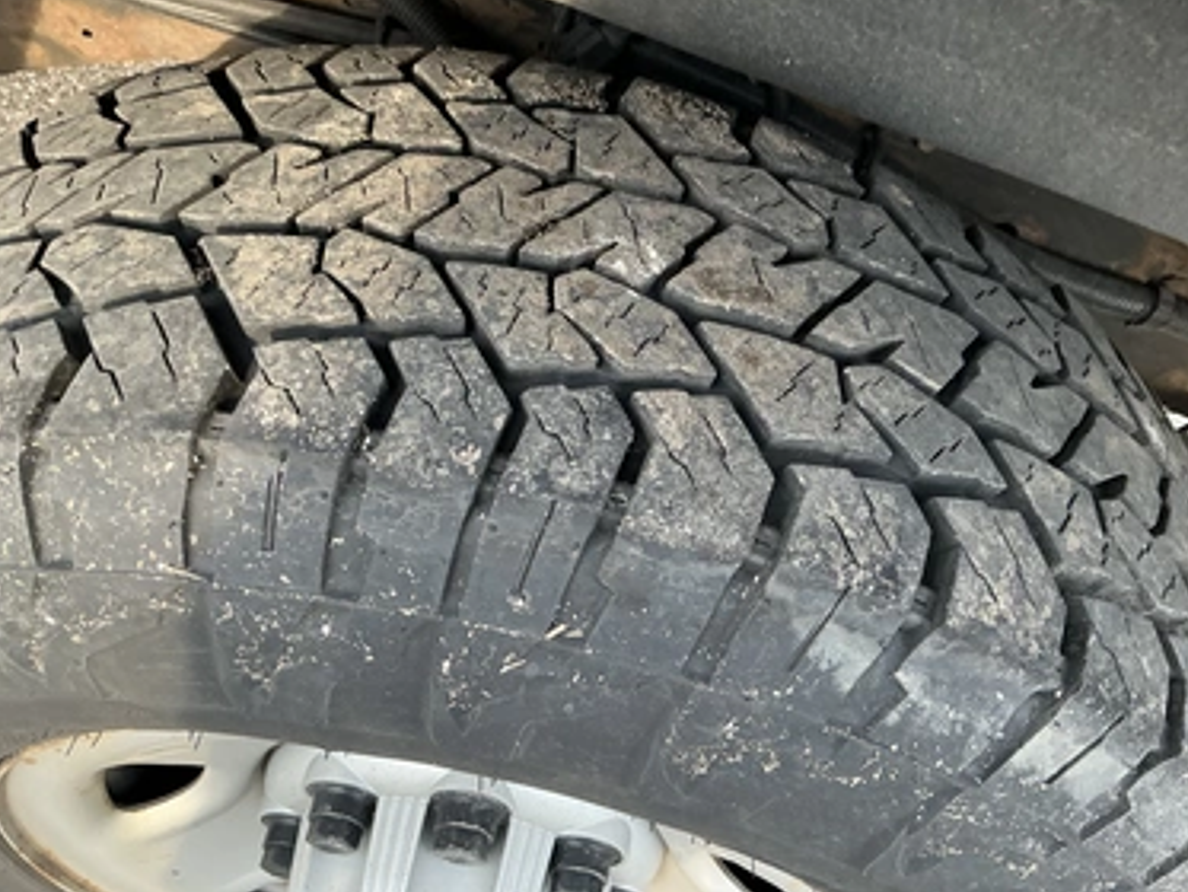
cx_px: 596
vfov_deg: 46.8
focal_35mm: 30
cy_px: 433
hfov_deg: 59.9
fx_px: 1030
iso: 32
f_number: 1.8
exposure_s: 1/137
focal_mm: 3
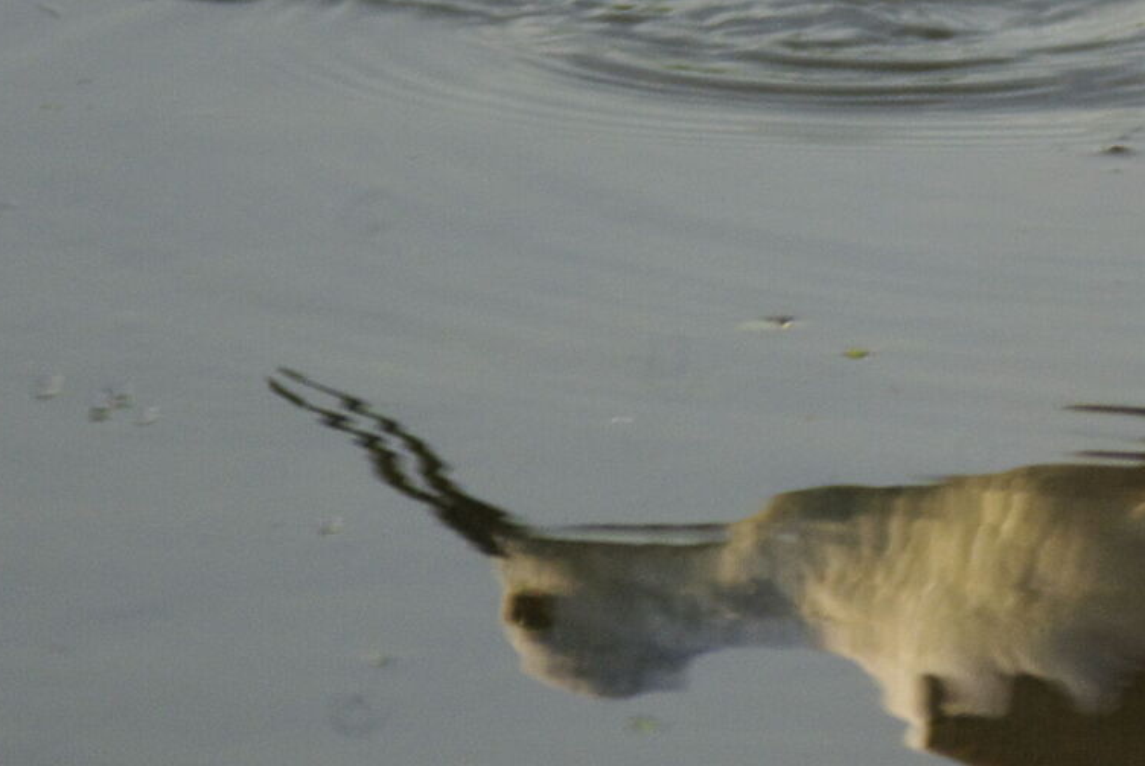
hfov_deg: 0.9
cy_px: 65
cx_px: 1416
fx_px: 76246
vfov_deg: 0.6
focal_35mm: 2395
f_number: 4
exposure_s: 1/320
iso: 320
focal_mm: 500
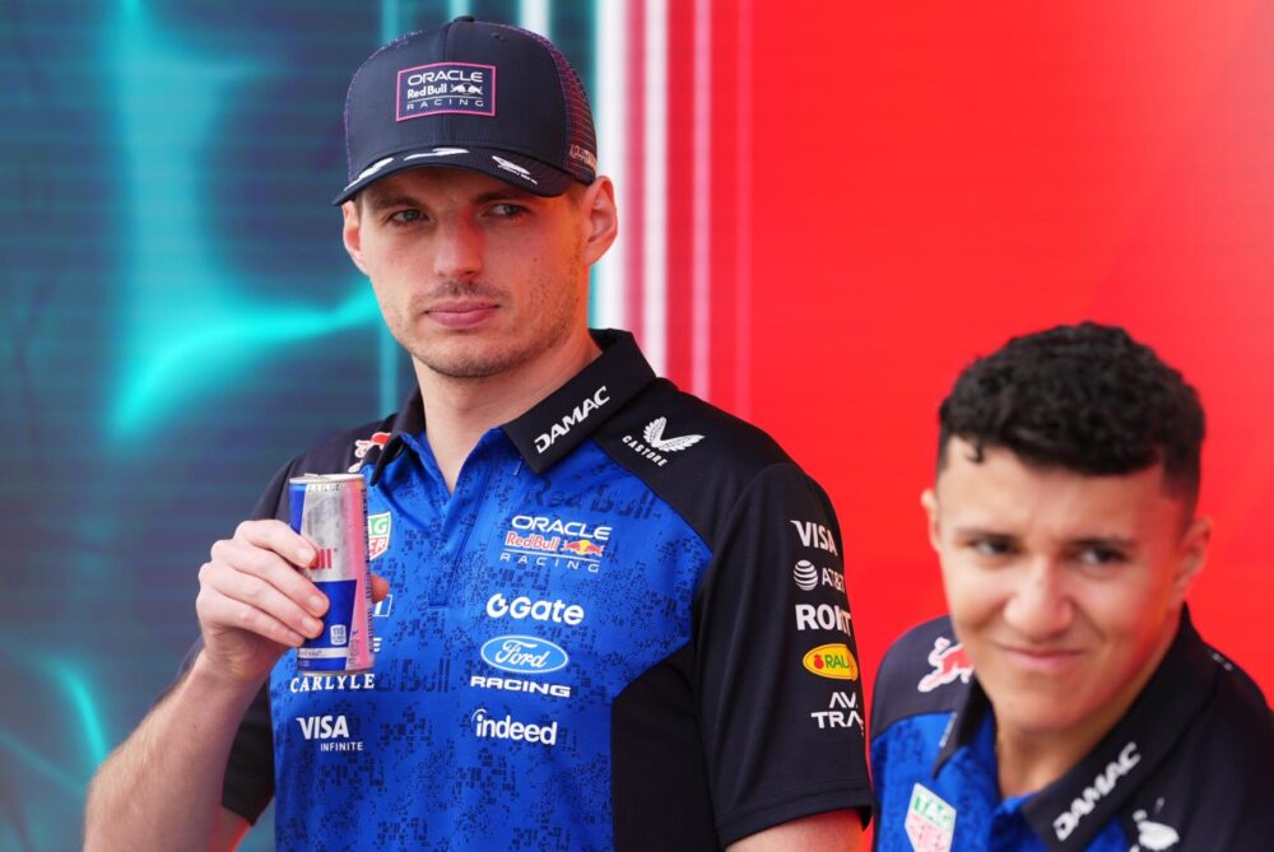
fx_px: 10627
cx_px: 637
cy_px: 426
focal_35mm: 300
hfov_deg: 6.9
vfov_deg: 4.6
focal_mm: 200
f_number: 4
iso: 200
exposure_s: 1/640
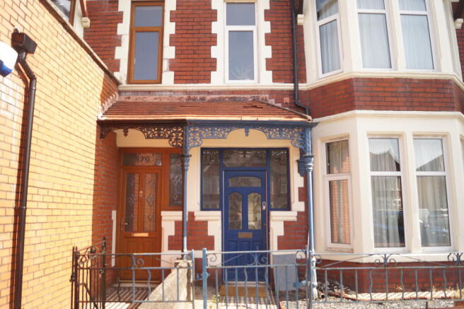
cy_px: 154
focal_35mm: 27
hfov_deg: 67.4
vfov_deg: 47.9
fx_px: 348
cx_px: 232
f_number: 3.5
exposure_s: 1/160
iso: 100
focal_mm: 18
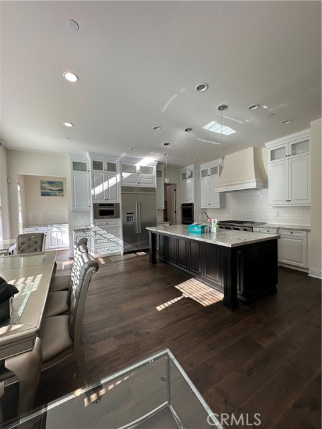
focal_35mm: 14
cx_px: 161
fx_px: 174
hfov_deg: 85.7
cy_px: 214
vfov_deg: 102.1
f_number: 2.2
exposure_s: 1/120
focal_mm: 2.22
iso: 64
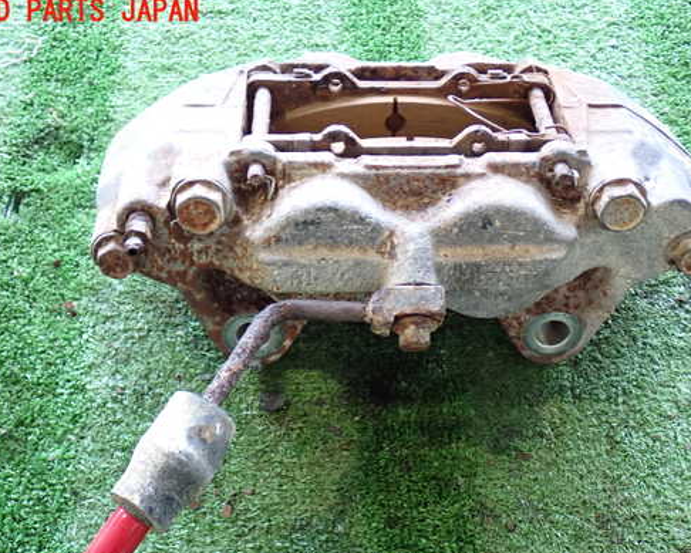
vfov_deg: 28.6
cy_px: 314
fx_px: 1084
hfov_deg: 35.3
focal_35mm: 53
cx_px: 367
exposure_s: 1/40
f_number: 2.9
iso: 400
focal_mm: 7.84
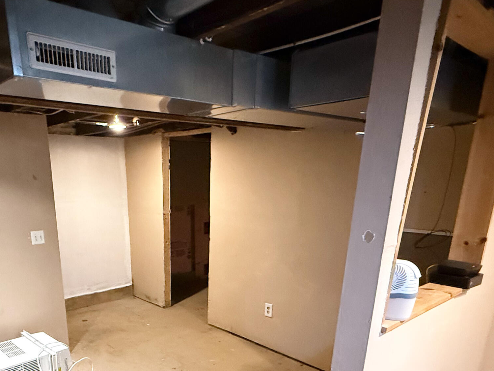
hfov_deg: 62.4
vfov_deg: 46.5
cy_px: 309
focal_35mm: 28
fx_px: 400
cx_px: 179
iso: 1000
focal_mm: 2.22
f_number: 2.2
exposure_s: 1/40
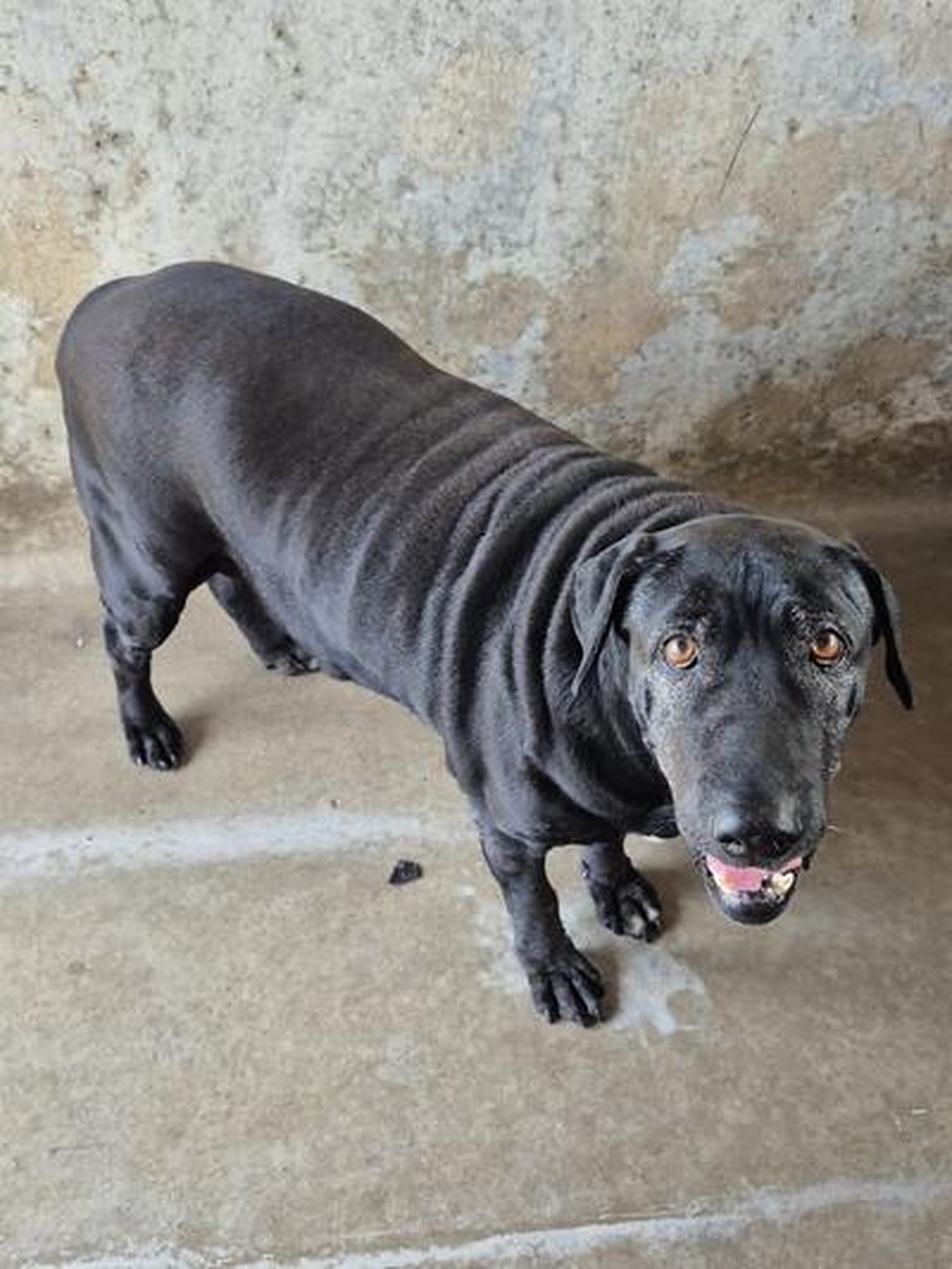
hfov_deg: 58.9
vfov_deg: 73.9
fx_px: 843
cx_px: 476
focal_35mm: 23
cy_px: 634
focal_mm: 5.4
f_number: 1.8
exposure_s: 1/100
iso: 200
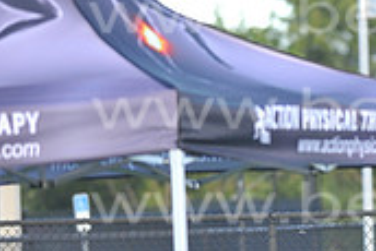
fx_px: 10578
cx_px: 592
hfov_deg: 2.0
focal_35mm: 1012
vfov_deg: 1.4
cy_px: 351
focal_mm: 300
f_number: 4.5
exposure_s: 1/1250
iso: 800
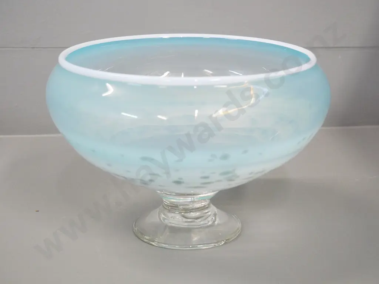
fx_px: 701
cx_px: 190
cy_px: 142
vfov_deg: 22.9
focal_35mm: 64
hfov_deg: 30.3
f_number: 6.3
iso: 3200
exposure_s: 1/50
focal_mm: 32
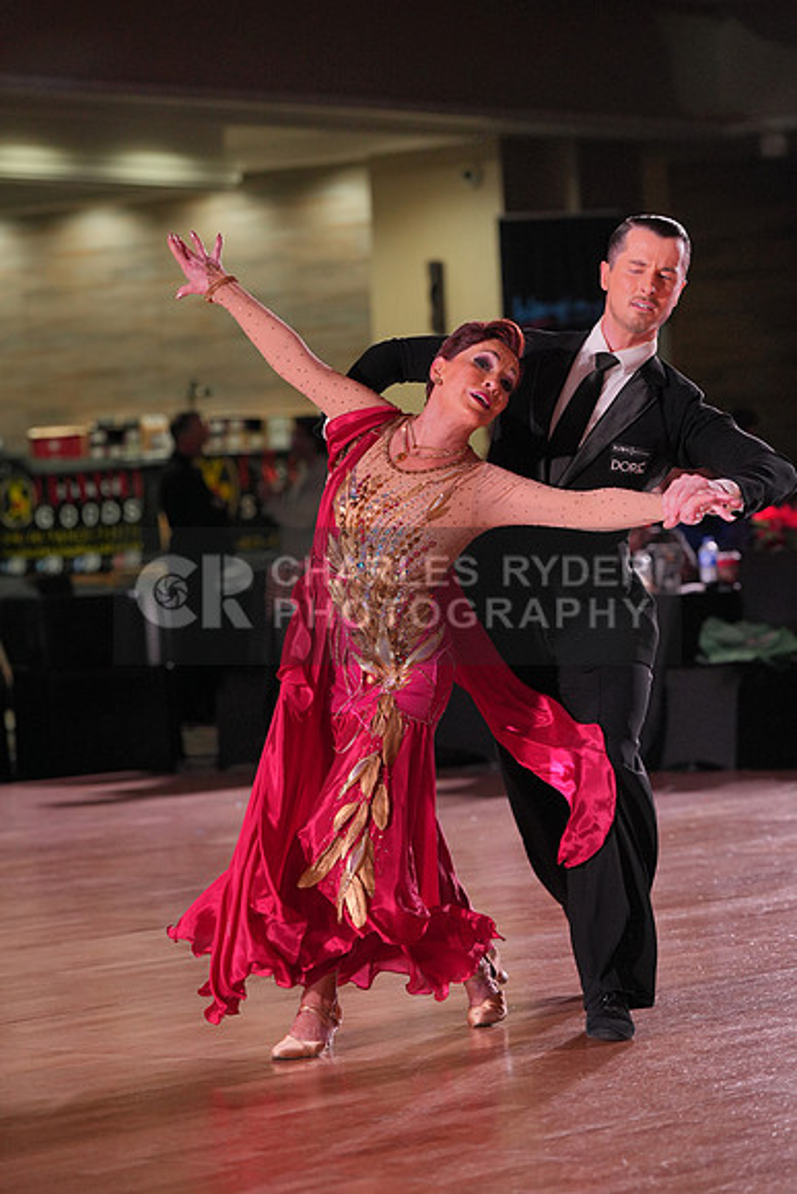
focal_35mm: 130
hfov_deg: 10.6
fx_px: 4314
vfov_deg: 15.8
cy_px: 597
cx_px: 398
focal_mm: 130
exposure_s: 1/500
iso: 2000
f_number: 4
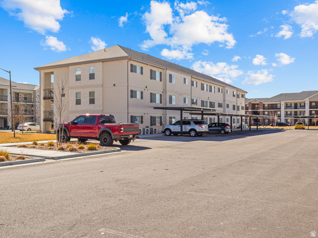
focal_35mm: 34
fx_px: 312
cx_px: 159
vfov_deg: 41.8
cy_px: 119
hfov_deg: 54.0
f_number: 5.6
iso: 200
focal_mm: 17
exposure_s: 1/800
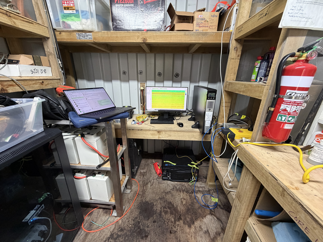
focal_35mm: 14
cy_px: 121
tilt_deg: -19.5
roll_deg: -1.8
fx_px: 131
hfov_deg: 102.1
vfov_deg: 85.7
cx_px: 162
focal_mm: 2.22
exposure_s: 1/51
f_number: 2.2
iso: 320
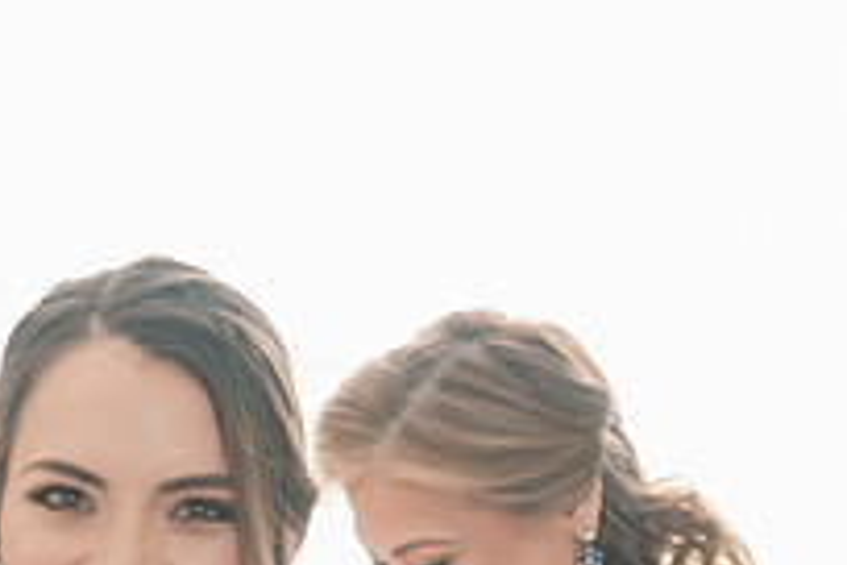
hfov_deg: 18.0
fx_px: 2635
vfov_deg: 11.9
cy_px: 753
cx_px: 108
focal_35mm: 112
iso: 800
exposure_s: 1/200
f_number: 3.2
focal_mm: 38
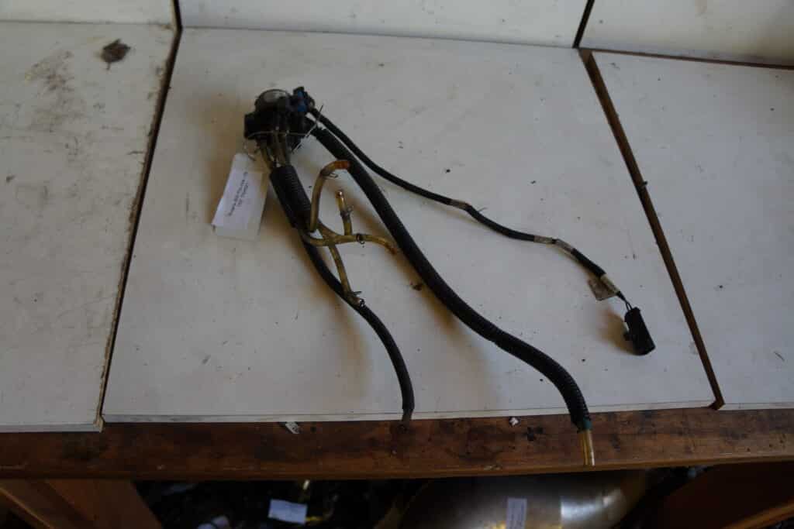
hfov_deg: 67.4
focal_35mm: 27
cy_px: 264
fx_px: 596
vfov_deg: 47.9
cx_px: 397
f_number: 3.5
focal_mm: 18
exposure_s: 1/60
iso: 100
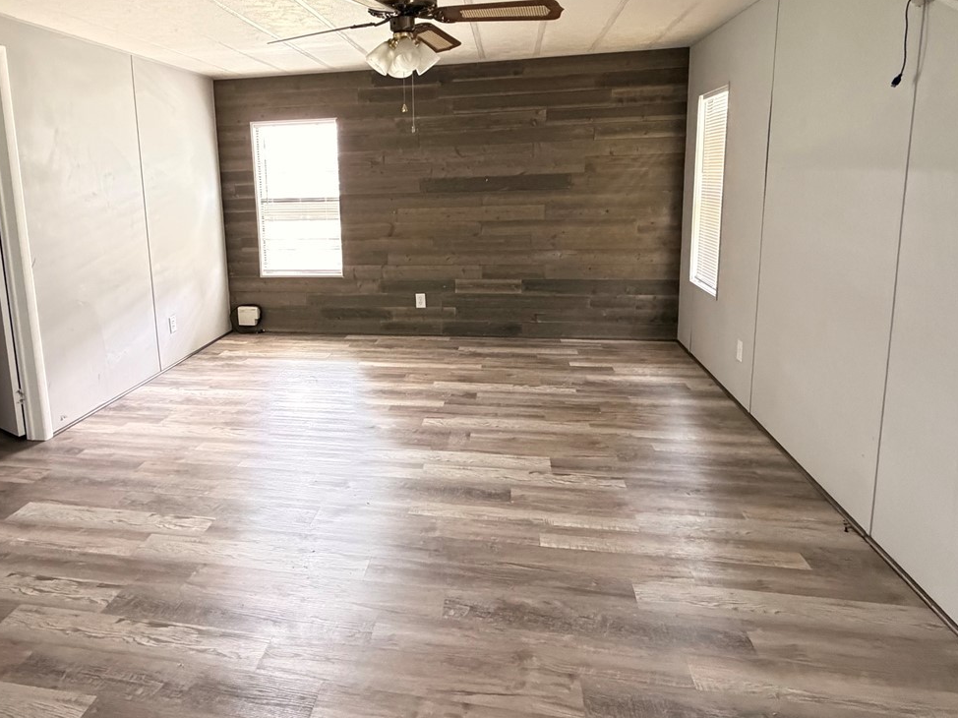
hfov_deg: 73.1
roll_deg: +2.0
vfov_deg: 58.3
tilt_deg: -9.1
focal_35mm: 23
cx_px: 381
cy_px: 277
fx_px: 636
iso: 800
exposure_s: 1/60
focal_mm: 2.22
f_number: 2.2
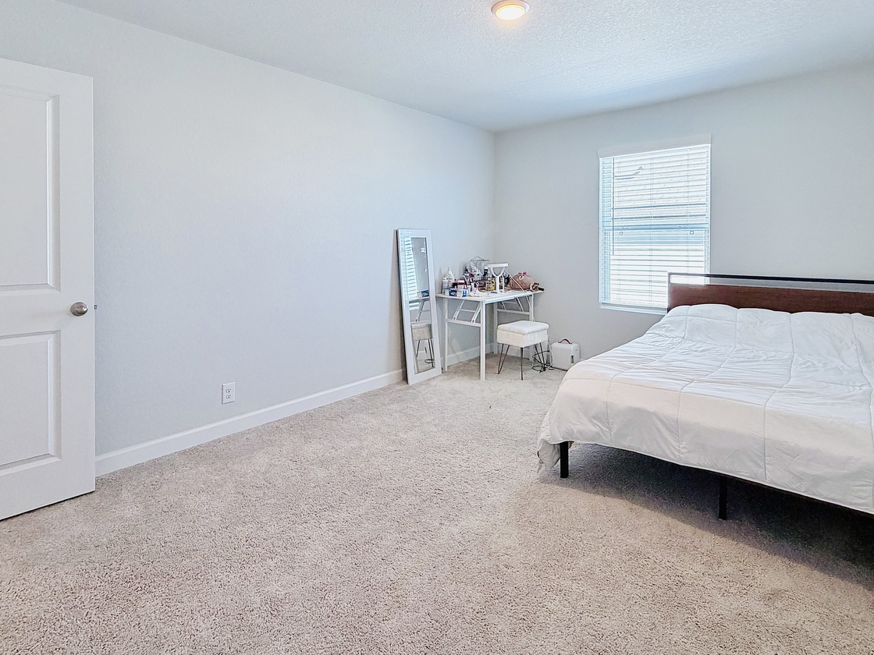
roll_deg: +1.3
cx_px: 428
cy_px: 251
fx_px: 454
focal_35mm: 18
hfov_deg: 87.7
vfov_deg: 70.6
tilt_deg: -1.3
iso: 250
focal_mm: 2.22
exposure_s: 1/120
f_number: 2.2
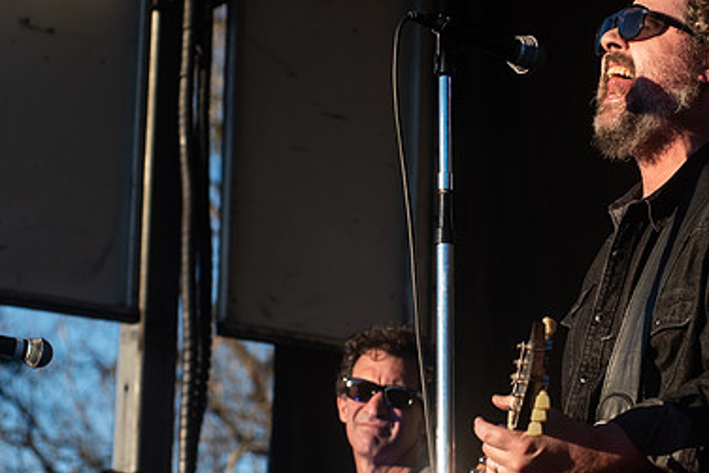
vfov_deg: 9.9
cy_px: 219
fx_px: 2719
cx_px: 563
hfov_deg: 14.8
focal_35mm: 138
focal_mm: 80
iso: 125
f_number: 6.3
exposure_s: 1/400
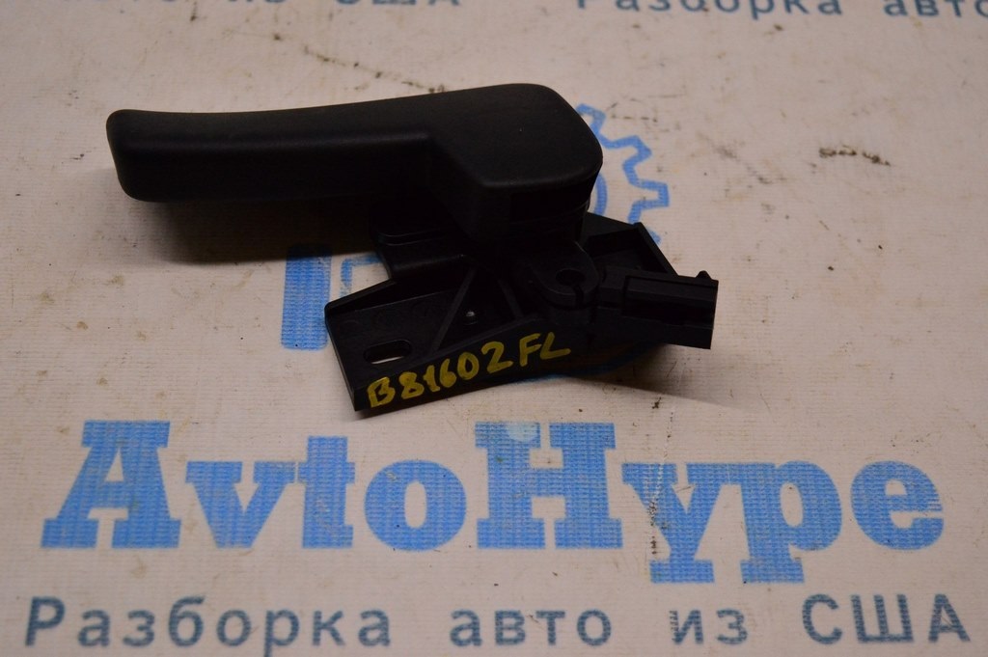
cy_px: 328
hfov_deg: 33.4
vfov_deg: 22.6
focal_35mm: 60
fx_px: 1645
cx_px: 494
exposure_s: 1/400
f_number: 4.8
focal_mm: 40
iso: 1600
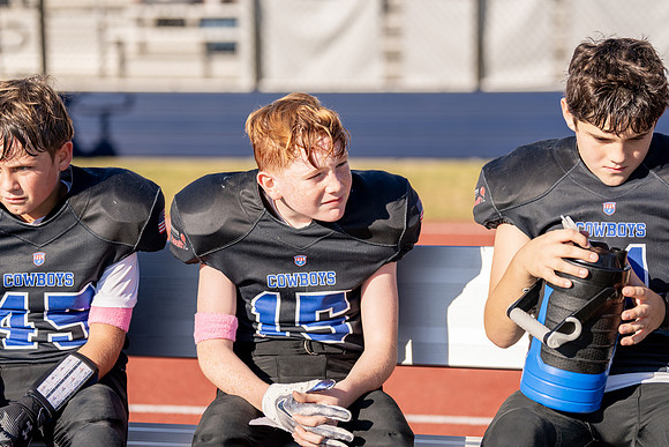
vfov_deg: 12.7
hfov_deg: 19.0
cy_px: 223
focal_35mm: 108
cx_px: 339
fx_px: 1999
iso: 160
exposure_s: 1/3200
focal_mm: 105
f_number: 2.8
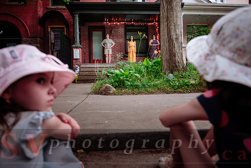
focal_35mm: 24
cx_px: 126
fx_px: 170
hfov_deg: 72.9
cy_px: 84
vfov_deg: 52.5
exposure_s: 1/160
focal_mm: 16
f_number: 2.8
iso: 500
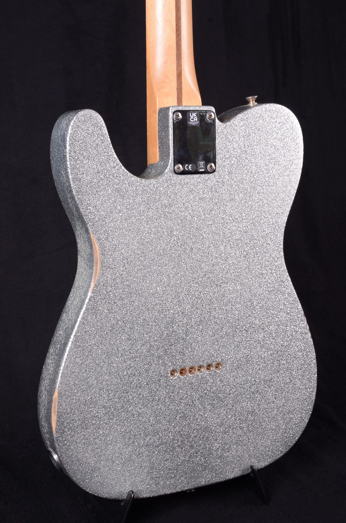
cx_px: 173
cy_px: 262
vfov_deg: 33.5
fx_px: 869
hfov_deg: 22.5
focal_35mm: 60
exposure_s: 1/200
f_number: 13
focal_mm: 40
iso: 200
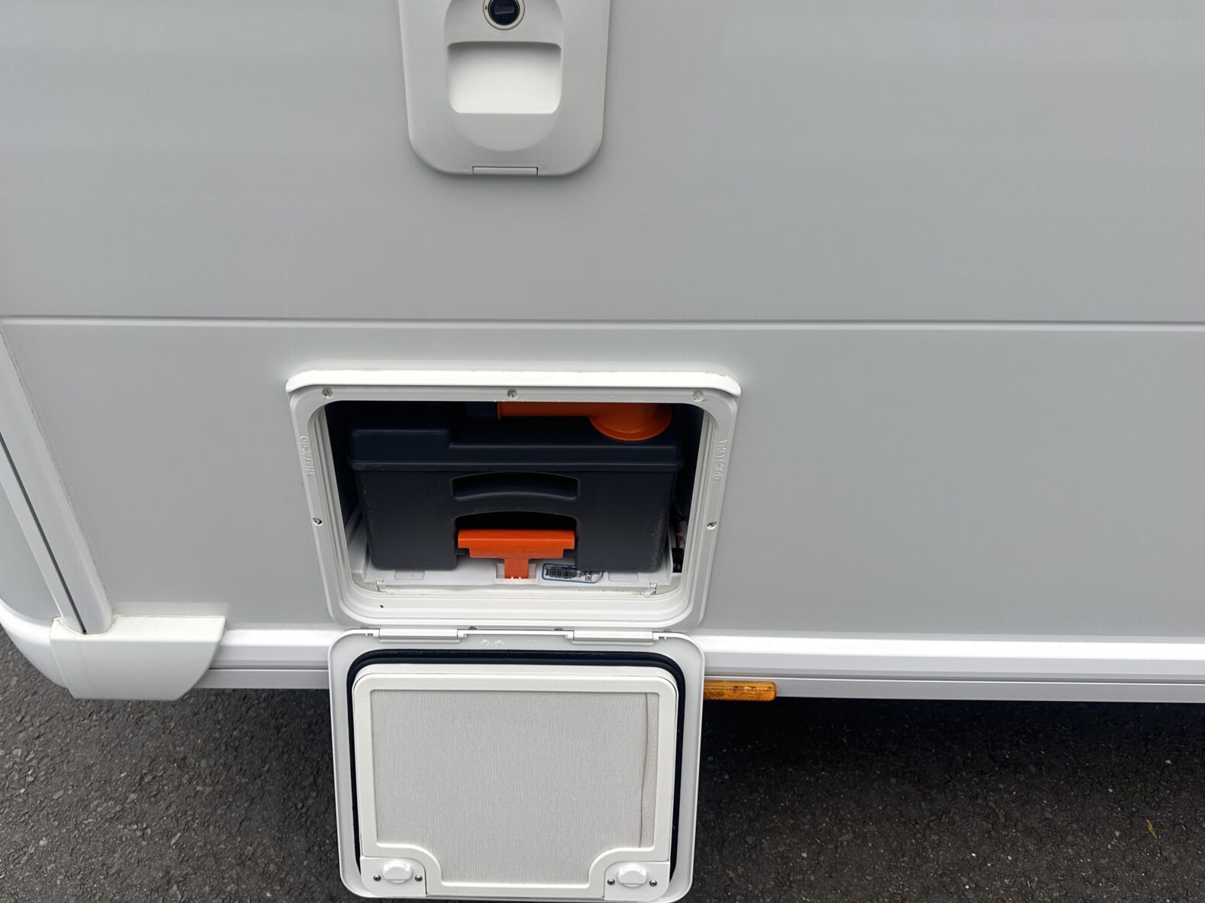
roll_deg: +1.6
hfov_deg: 58.2
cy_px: 403
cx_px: 524
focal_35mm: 31
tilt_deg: -39.8
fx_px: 1079
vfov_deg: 45.4
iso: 80
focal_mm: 6.86
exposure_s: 1/2809
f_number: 1.78
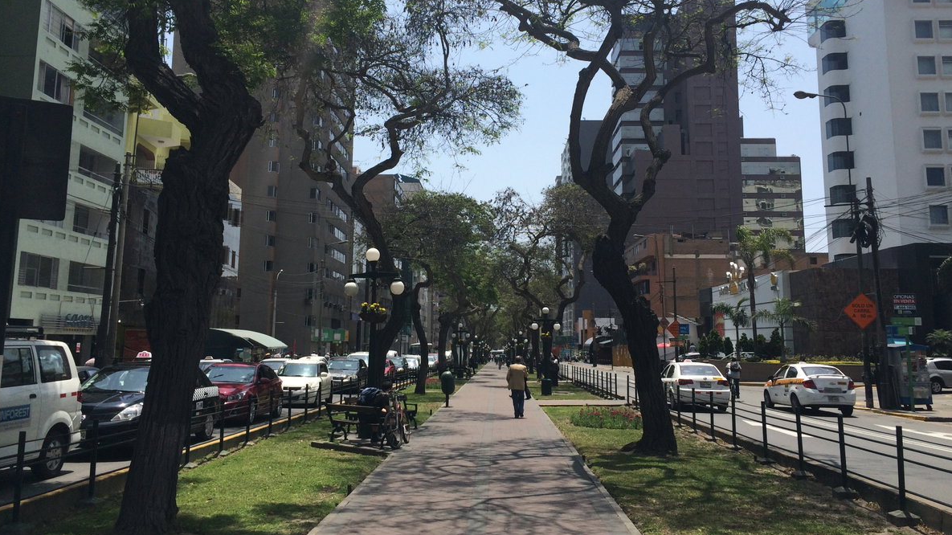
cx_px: 478
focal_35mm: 32
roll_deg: +0.5
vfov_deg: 36.5
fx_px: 808
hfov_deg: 61.0
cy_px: 213
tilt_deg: +9.7
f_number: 2.2
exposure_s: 1/2564
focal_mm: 4.15
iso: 32
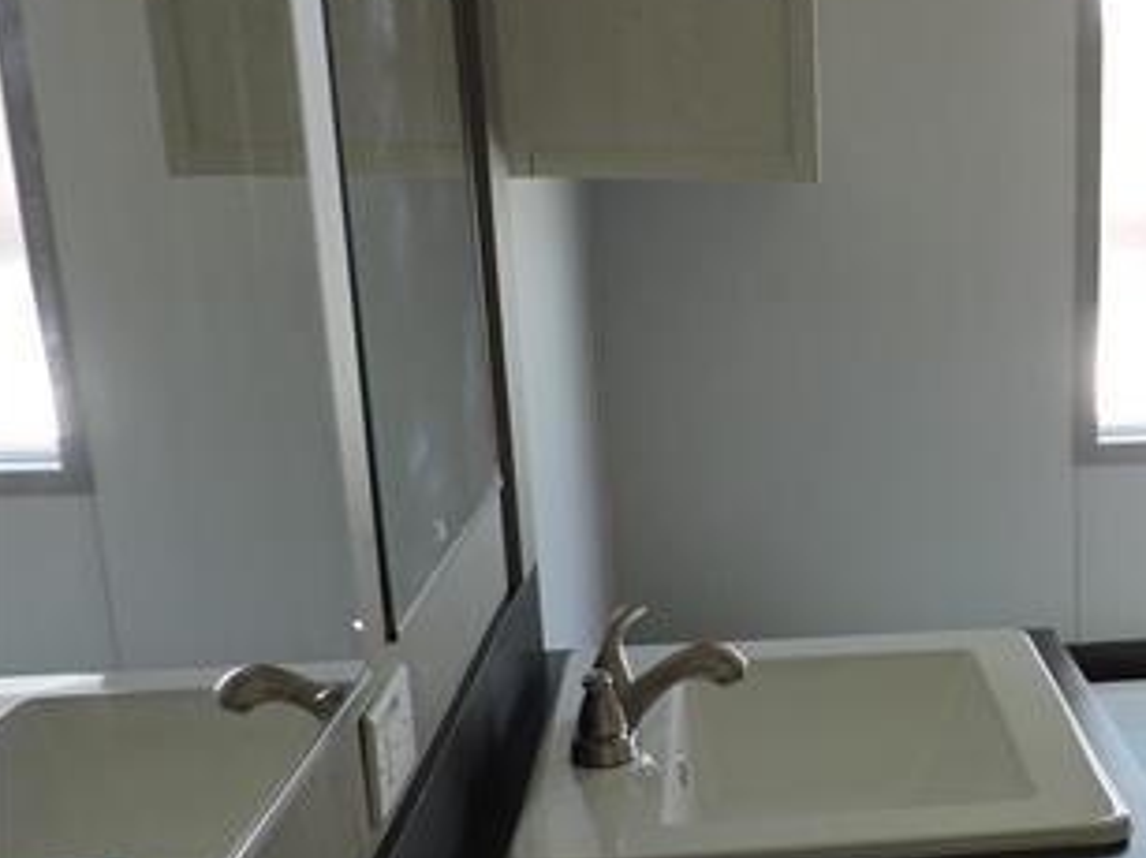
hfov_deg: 34.3
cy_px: 601
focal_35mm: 50
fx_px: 1655
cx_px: 1180
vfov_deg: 28.8
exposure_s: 1/30
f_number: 3
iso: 200
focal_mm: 4.3
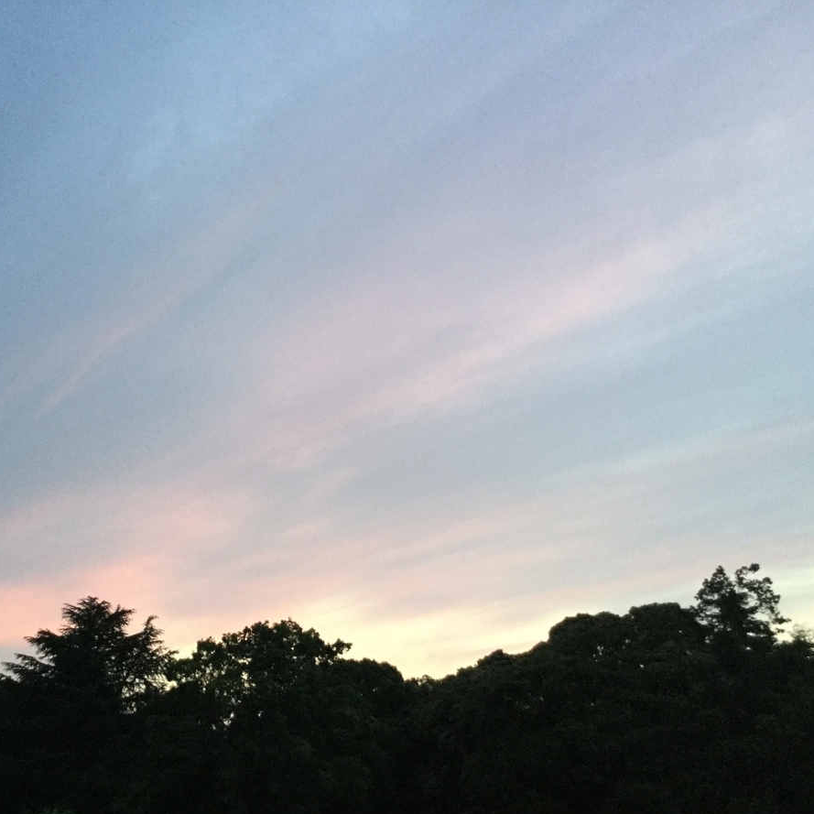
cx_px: 289
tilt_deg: +23.5
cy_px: 410
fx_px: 984
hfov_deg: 44.4
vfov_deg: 44.9
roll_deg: -0.3
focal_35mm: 37
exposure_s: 1/30
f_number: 2.4
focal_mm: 3.3
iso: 125
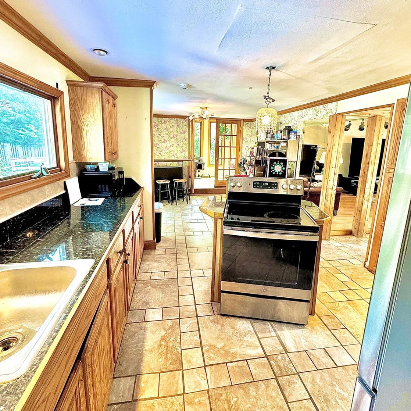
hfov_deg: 84.0
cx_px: 207
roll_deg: -1.1
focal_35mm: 17
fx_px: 228
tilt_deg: -10.2
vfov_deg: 83.7
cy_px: 186
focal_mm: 2.22
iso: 200
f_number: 2.2
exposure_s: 1/60
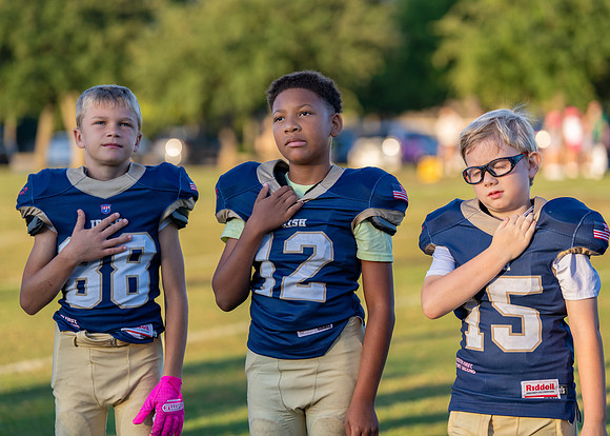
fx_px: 2390
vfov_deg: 10.4
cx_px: 318
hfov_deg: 14.5
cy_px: 213
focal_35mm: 138
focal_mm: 127
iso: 250
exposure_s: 1/1250
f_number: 2.8
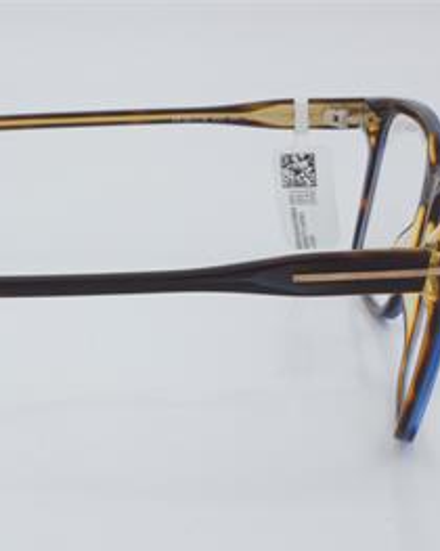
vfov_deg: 18.0
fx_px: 1744
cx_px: 67
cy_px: 277
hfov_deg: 14.3
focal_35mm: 107
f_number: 32
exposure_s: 1/3
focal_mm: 50
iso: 100
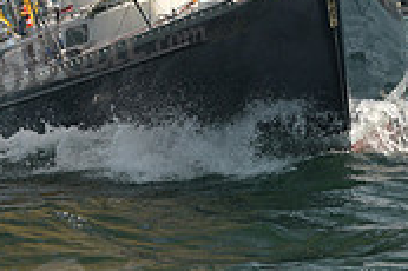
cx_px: 330
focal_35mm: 309
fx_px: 3499
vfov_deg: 4.4
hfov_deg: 6.7
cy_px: -88
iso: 250
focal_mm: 92
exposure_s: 1/640
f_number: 6.3
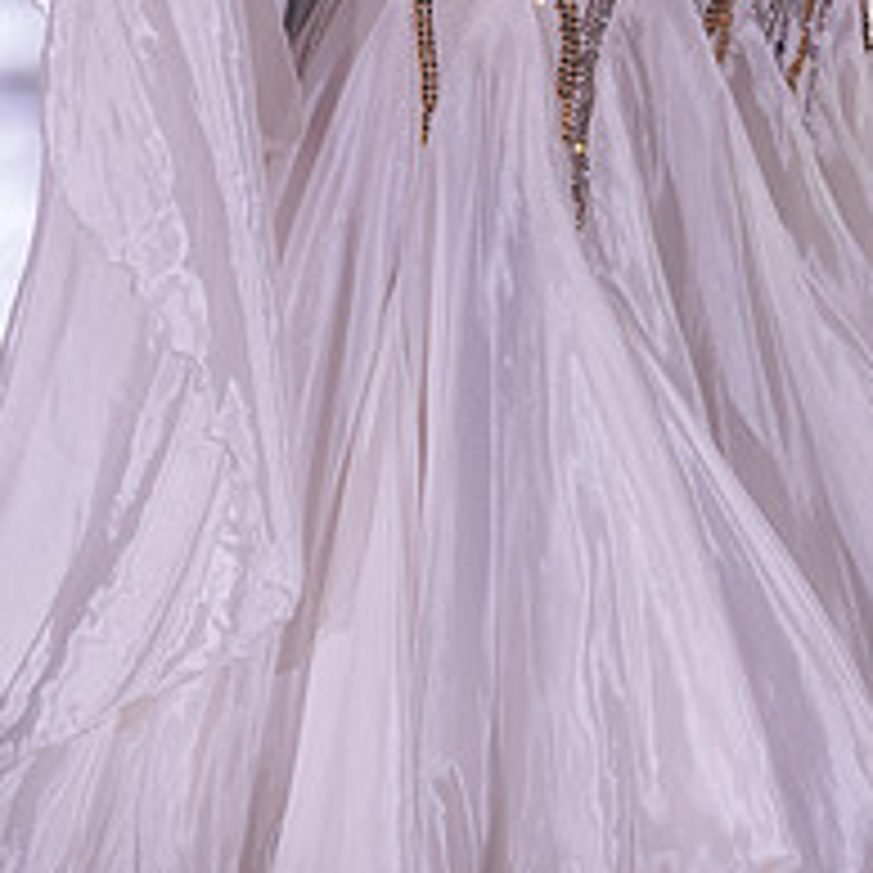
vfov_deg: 5.0
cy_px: -288
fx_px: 9958
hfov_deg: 5.0
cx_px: 547
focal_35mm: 349
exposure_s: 1/400
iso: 1250
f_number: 4
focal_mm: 137
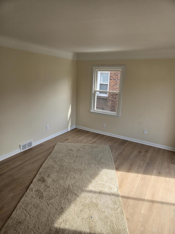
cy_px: 117
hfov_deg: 58.9
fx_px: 155
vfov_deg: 73.9
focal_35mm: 23
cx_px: 88
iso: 25
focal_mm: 5.4
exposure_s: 1/217
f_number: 1.8
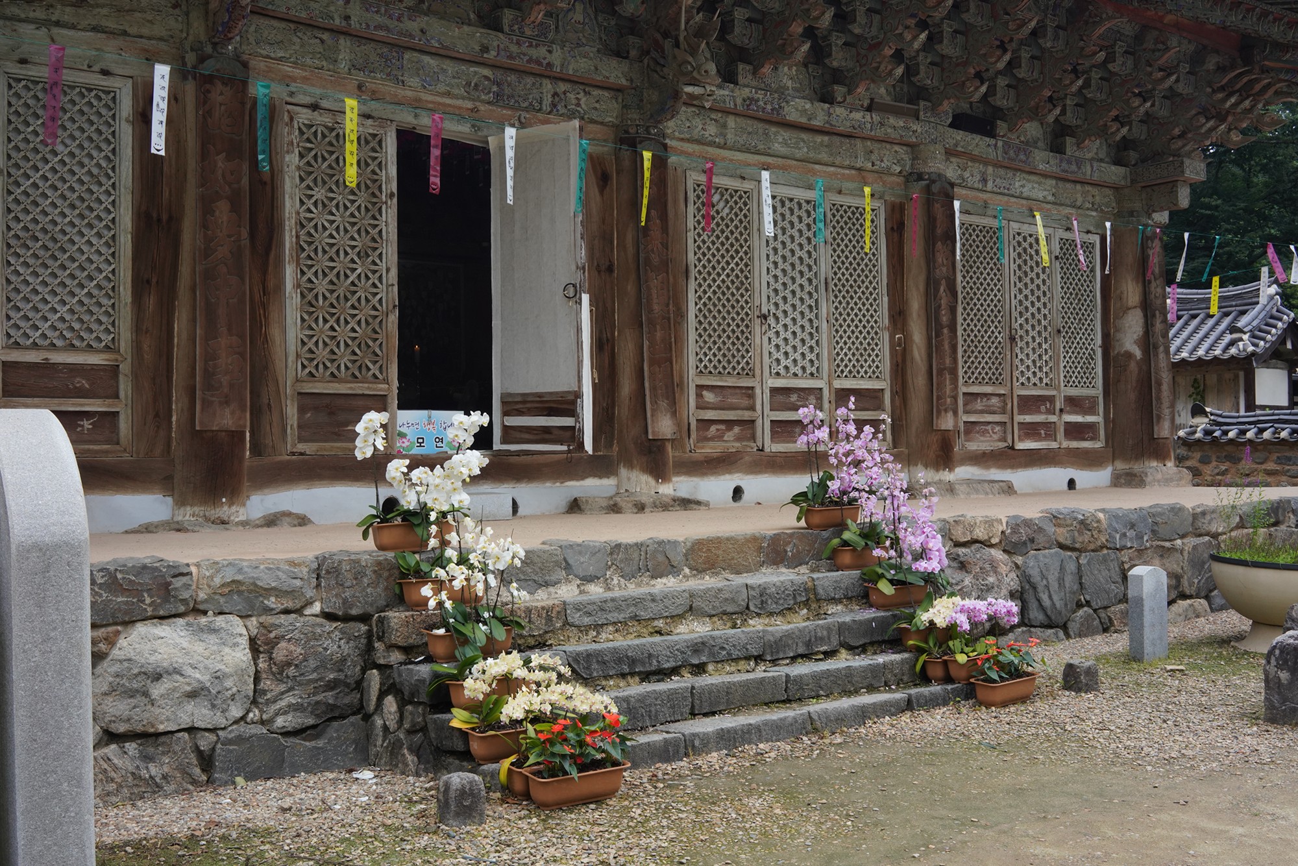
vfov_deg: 37.9
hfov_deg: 54.4
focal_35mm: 35
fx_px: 1262
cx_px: 649
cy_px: 433
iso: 800
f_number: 14
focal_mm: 35
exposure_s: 1/100
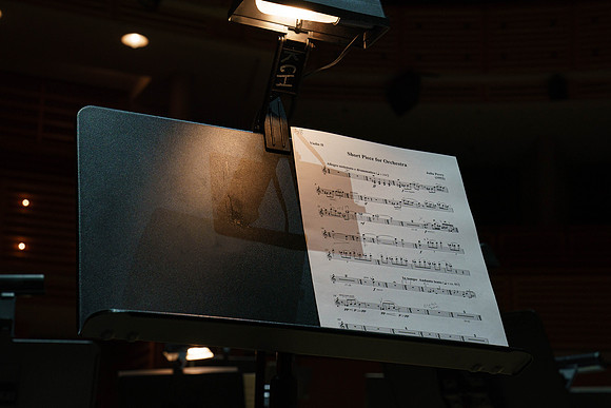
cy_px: 204
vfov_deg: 19.5
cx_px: 306
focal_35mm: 70
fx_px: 1188
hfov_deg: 28.8
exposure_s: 1/200
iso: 2500
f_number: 9
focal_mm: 70
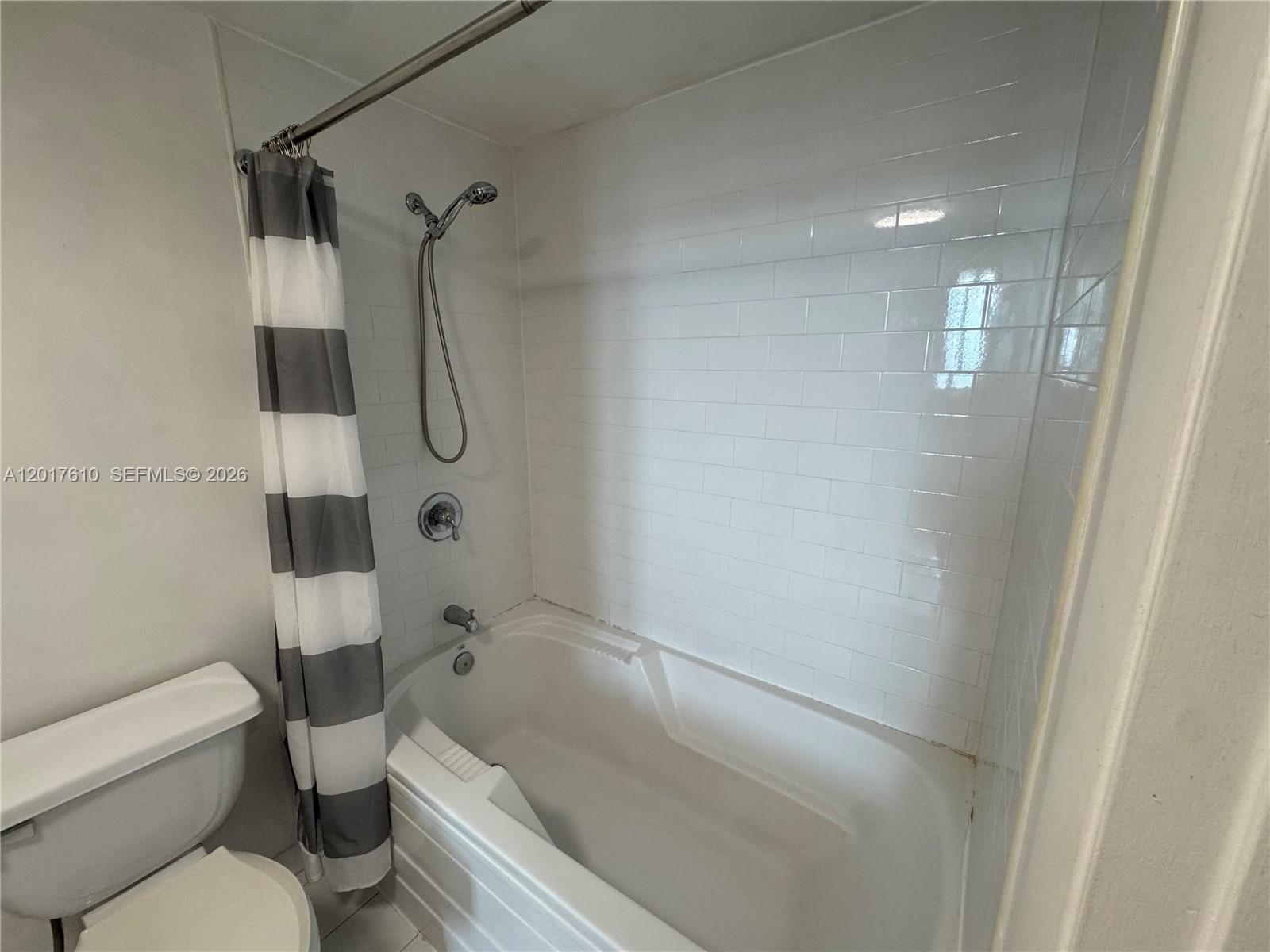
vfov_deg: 85.7
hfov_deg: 102.1
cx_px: 635
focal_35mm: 14
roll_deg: +0.6
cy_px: 476
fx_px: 514
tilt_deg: -12.7
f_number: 2.2
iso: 200
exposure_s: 1/120
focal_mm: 2.22
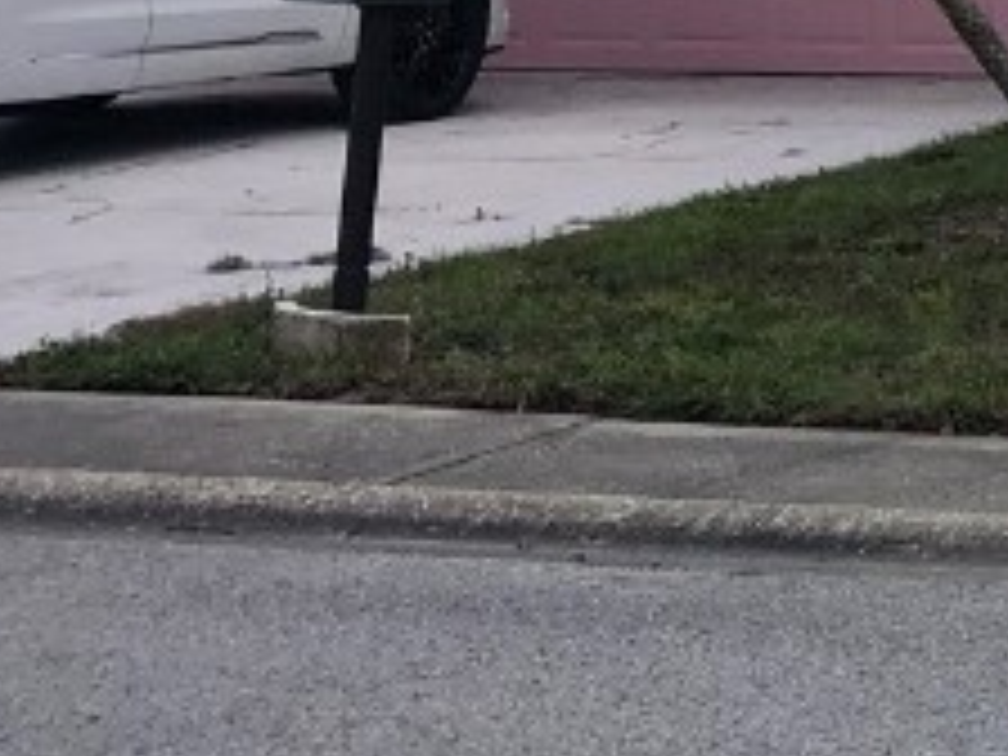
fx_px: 3727
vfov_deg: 11.2
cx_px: 2016
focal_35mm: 128
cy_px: -279
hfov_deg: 13.3
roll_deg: -0.1
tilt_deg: +0.1
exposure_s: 1/2857
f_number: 1.8
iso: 20
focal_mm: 3.99
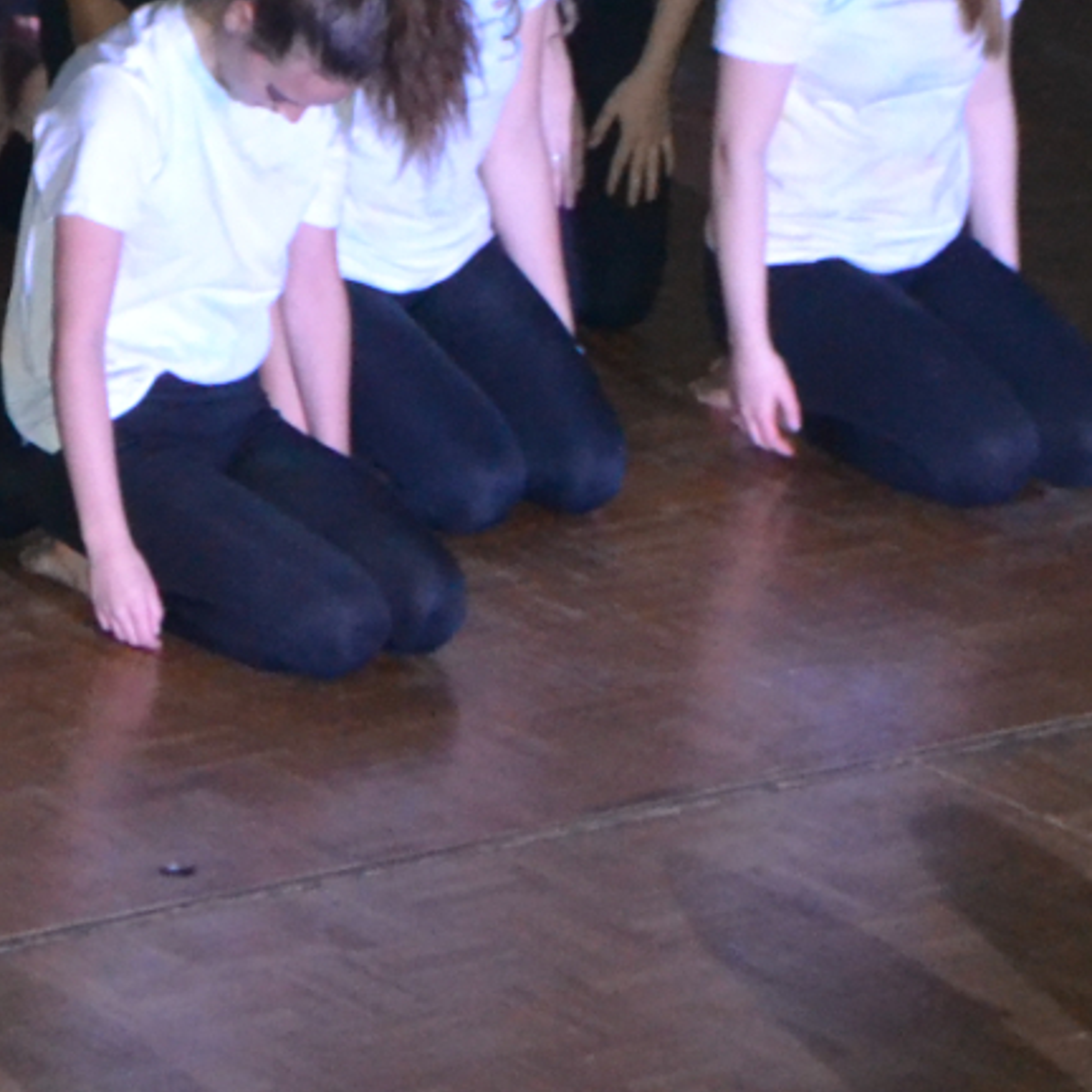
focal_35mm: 290
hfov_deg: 6.0
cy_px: -236
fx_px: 10350
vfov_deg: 6.0
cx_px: -233
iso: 3200
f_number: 5.3
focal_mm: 48
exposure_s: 1/60
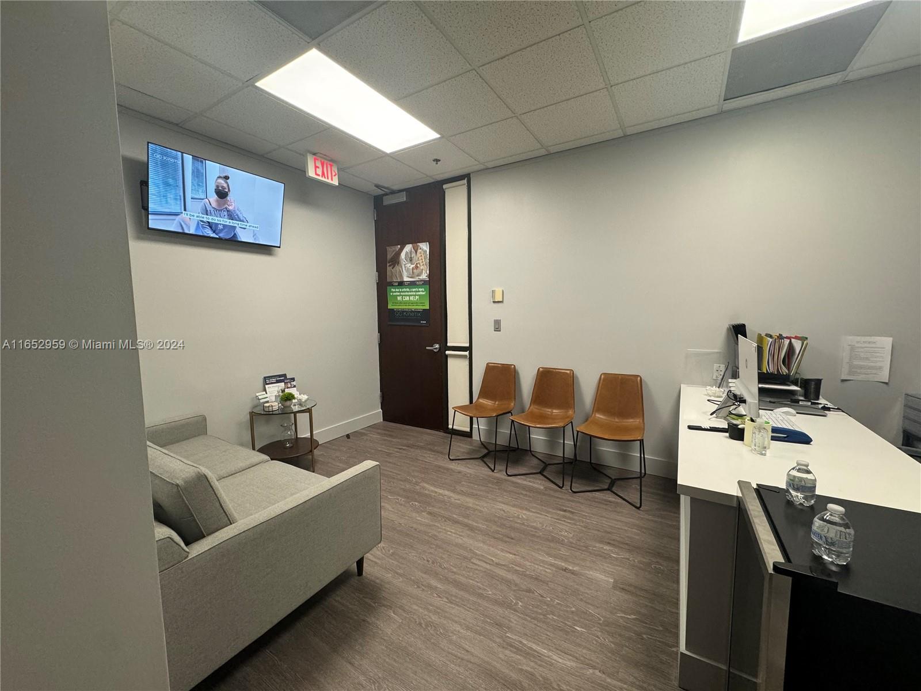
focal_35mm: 14
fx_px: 372
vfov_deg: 85.7
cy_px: 346
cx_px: 460
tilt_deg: -5.4
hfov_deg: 102.1
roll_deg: +0.7
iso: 200
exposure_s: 1/120
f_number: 2.2
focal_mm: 2.22
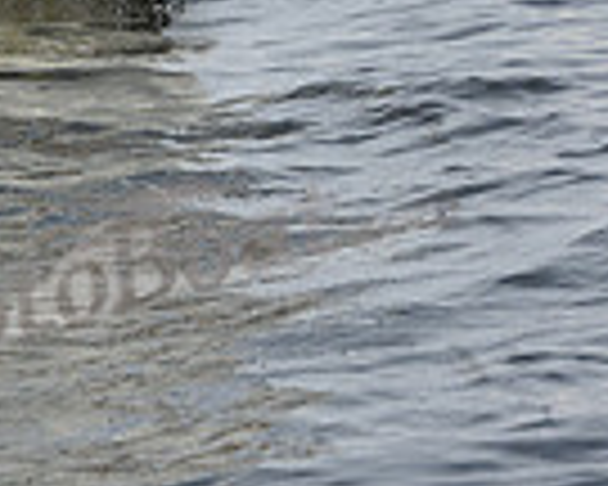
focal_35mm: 404
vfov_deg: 3.8
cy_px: -358
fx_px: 7270
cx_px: -405
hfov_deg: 4.7
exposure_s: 1/1250
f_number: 9
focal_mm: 100
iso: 320
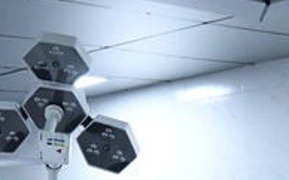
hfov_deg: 16.2
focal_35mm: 129
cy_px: 267
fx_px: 1015
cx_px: 128
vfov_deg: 9.8
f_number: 5
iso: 3200
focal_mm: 24
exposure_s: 1/160
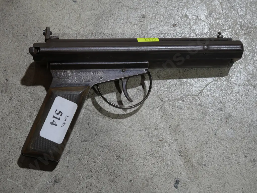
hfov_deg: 31.2
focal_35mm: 62
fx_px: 461
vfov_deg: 23.7
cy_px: 96
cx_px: 128
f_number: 5.4
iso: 500
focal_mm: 31
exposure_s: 1/80
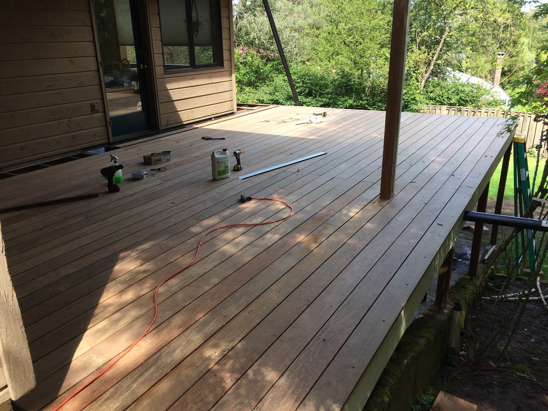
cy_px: 206
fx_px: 459
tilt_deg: -21.3
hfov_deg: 61.7
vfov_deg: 48.2
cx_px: 274
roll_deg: -0.1
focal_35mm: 29
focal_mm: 4.15
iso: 32
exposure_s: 1/466
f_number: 2.2
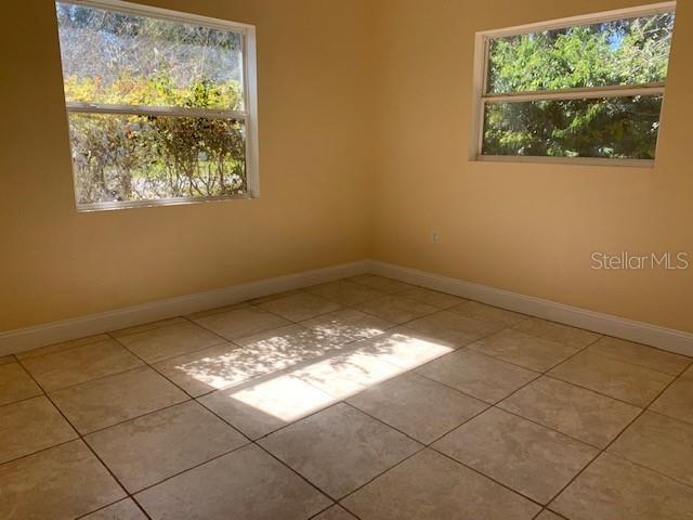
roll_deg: -1.6
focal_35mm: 26
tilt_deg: -11.2
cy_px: 260
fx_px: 521
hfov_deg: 67.3
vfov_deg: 53.1
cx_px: 346
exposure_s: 1/239
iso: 25
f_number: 1.8
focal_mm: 4.25
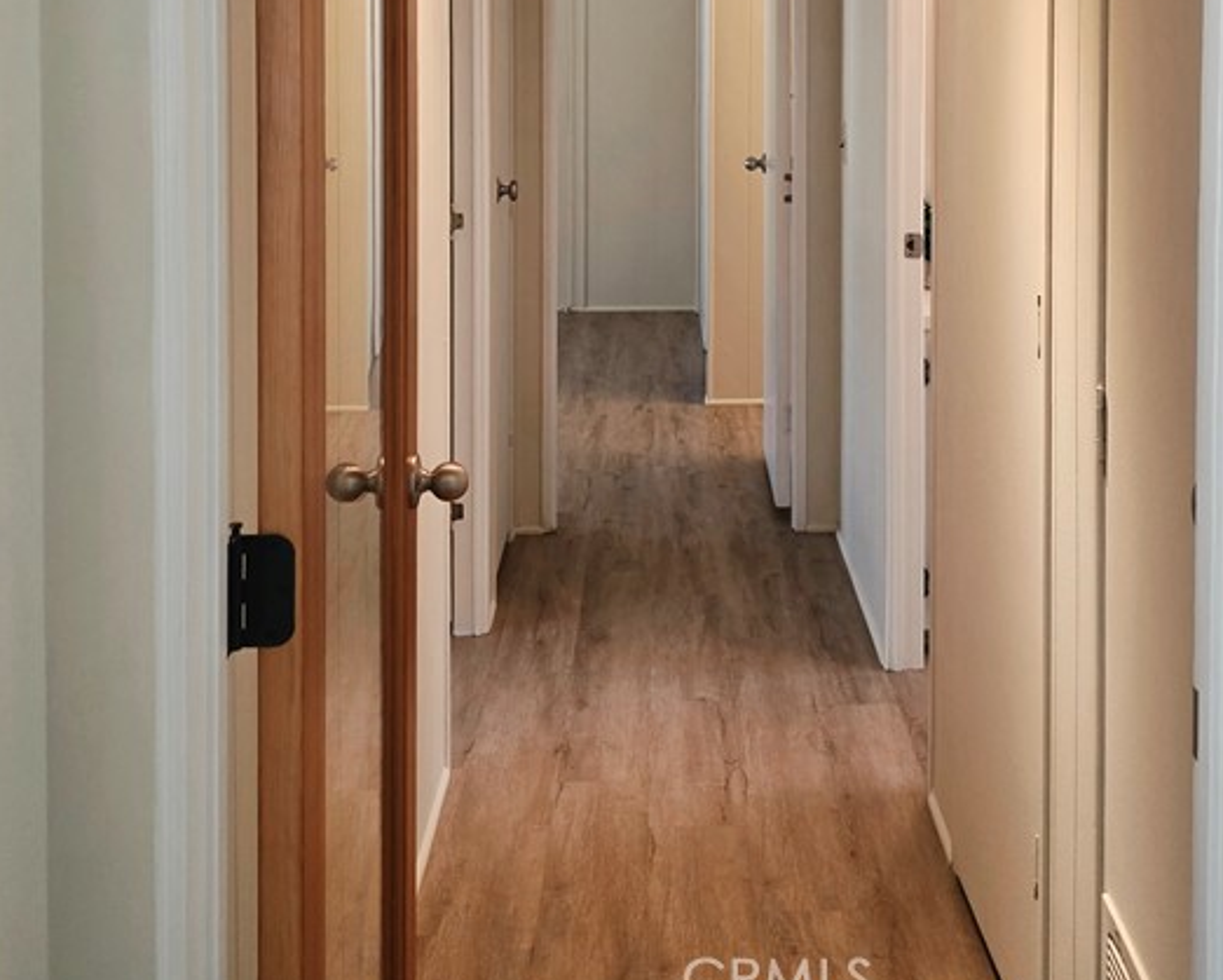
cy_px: 113
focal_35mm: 44
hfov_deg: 41.8
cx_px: 724
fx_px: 1593
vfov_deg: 32.6
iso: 125
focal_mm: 6.3
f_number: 1.7
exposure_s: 1/120
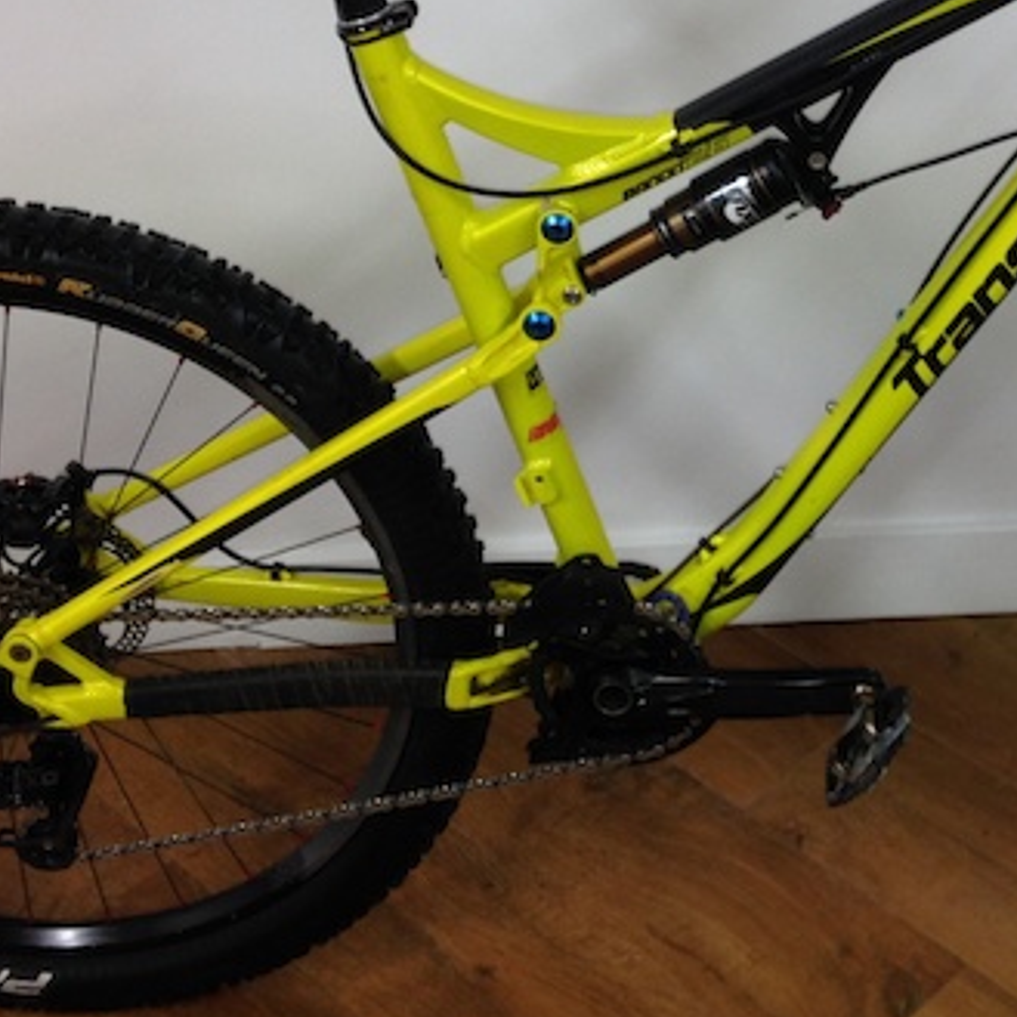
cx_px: 776
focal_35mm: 71
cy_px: 253
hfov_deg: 24.0
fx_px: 2360
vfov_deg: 24.1
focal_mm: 4.12
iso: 50
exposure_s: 1/28
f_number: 2.4
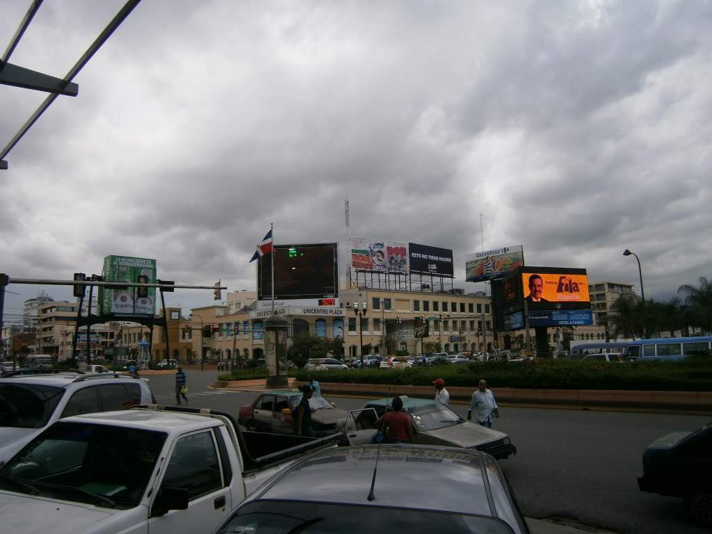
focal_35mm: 26
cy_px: 267
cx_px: 356
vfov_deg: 53.1
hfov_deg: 67.3
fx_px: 535
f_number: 2.8
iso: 80
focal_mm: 4.7
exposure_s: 1/640
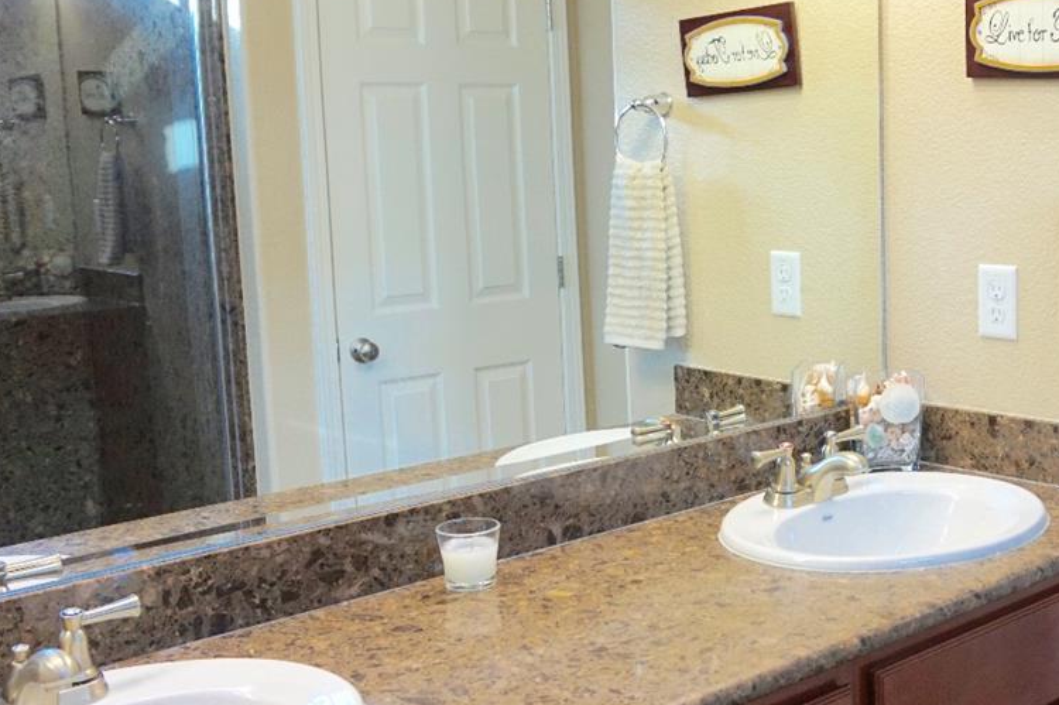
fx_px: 1411
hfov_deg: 40.1
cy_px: 302
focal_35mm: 48
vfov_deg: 28.0
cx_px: 779
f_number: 4
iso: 200
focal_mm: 16
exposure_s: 1/60
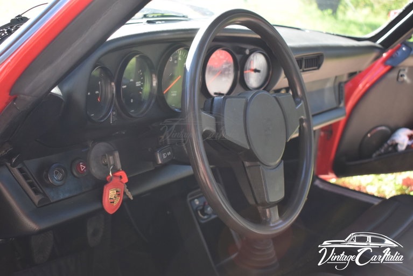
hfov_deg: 41.1
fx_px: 551
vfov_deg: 28.1
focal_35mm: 48
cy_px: 138
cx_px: 206
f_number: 4.5
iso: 800
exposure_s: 1/250
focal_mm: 32
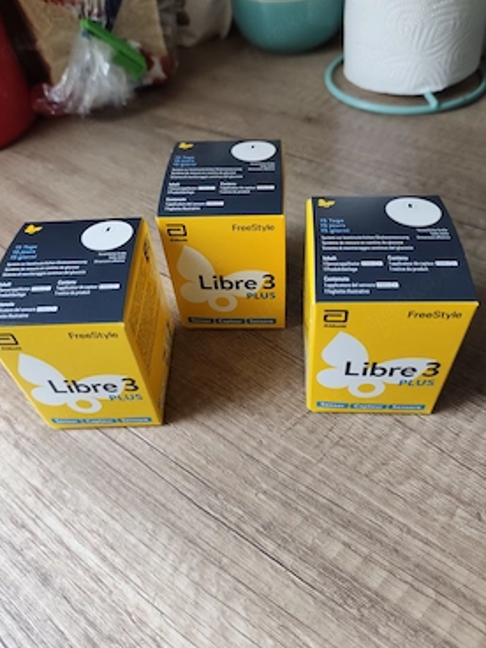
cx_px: 236
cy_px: 317
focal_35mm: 25
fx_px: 468
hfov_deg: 54.9
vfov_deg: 69.4
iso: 400
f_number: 1.7
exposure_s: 1/62.1
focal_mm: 6.04
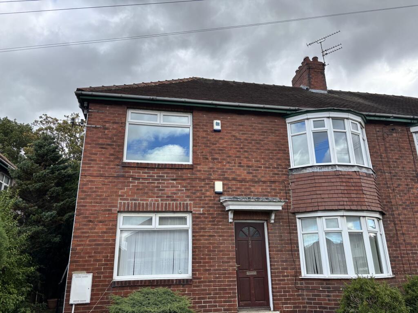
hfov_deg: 67.3
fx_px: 314
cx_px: 209
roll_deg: +0.1
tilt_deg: +18.2
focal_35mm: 26
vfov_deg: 53.1
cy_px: 156
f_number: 1.6
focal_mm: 5.96
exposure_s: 1/1178
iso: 50
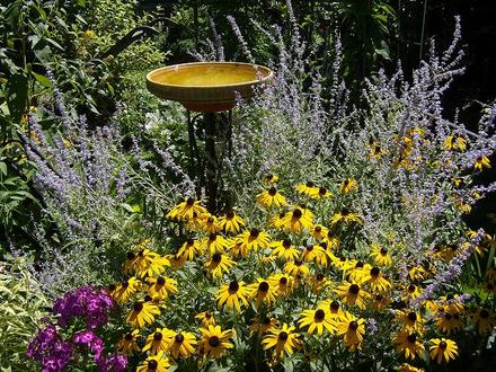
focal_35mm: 36
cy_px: 186
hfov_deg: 51.4
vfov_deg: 39.7
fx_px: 516
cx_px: 248
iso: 100
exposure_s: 1/531
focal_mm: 6
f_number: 4.7
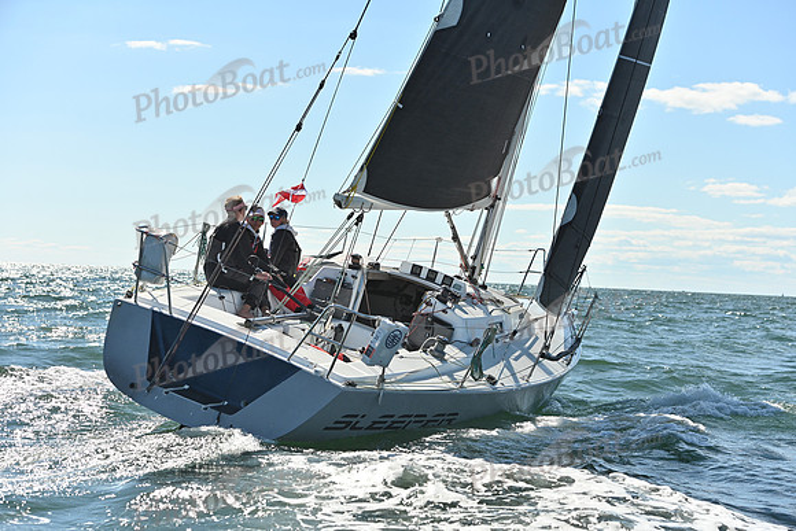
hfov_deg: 28.8
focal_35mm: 70
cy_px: 266
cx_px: 398
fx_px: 1548
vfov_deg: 19.5
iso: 320
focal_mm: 70
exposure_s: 1/3200
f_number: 5.6
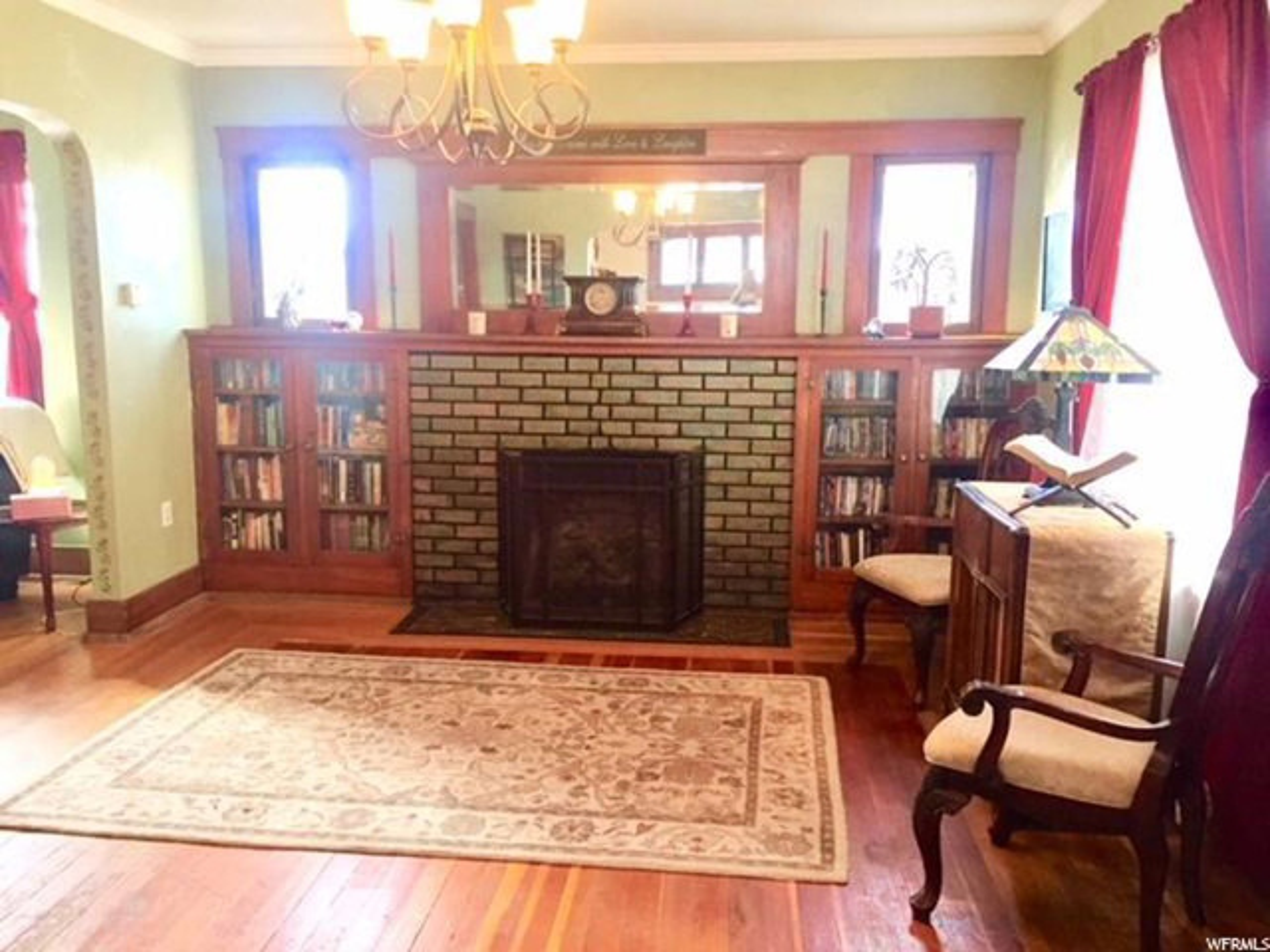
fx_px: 1064
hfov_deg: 61.7
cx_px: 635
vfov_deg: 48.2
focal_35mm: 29
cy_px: 476
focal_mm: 4.15
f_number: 2.2
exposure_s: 1/30
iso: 125
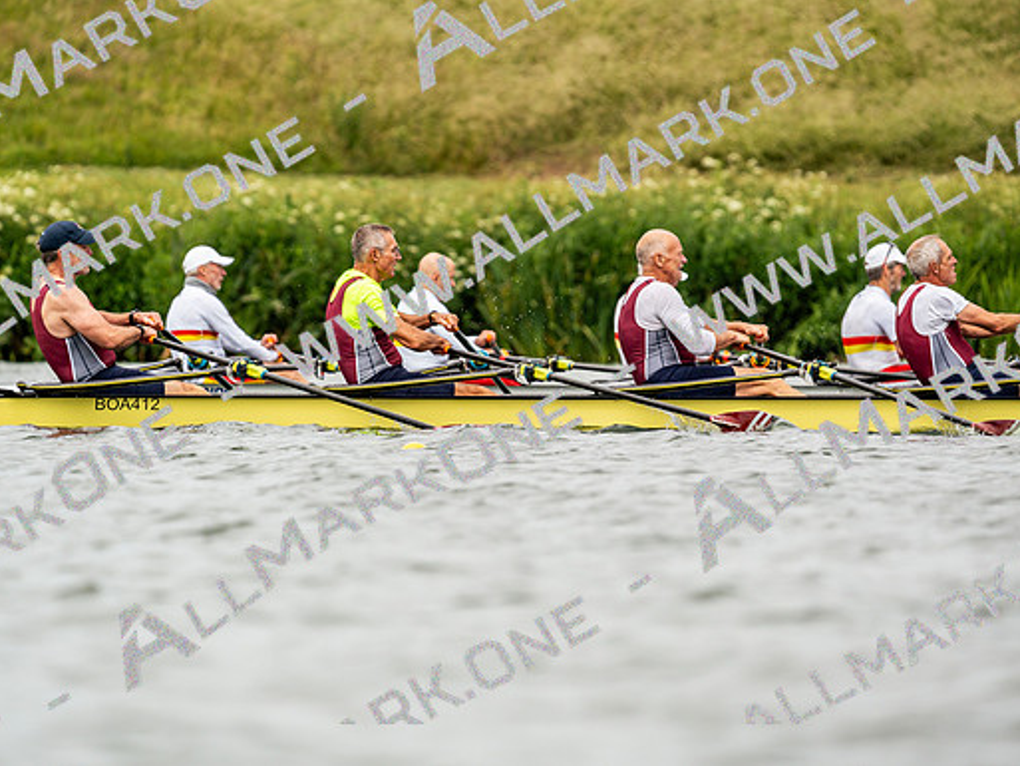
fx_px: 13528
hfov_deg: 4.3
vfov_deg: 3.2
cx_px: 523
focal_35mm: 459
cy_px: 383
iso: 250
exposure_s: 1/2000
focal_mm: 422
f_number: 6.3
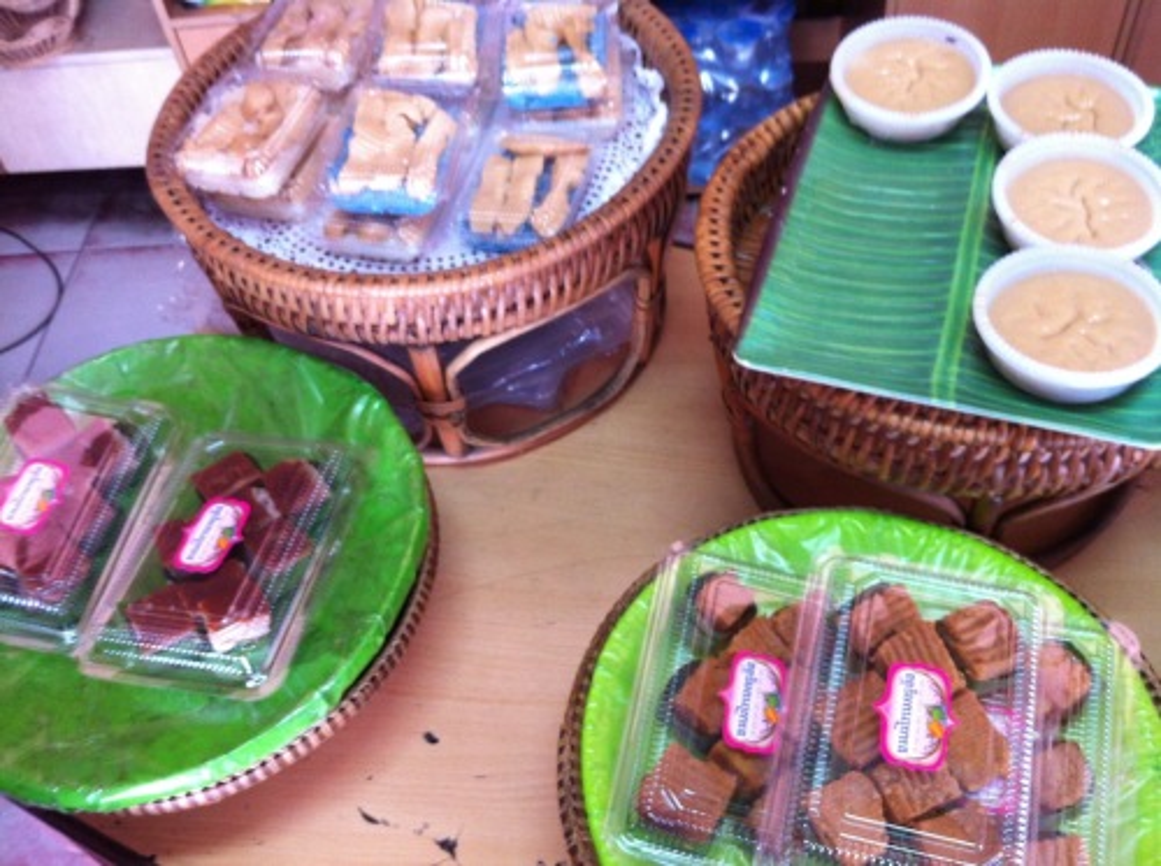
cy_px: 433
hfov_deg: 52.7
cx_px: 580
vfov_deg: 40.6
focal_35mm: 35
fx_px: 1172
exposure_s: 1/15
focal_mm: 3.85
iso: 125
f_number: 2.8
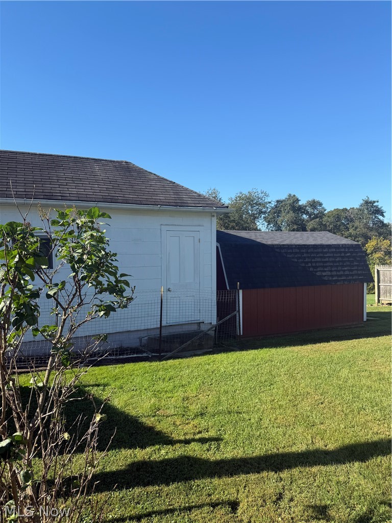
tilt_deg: -2.6
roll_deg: +0.3
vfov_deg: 71.6
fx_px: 362
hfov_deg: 56.8
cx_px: 196
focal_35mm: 24
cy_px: 262
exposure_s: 1/2445
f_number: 1.78
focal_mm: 6.76
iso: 80
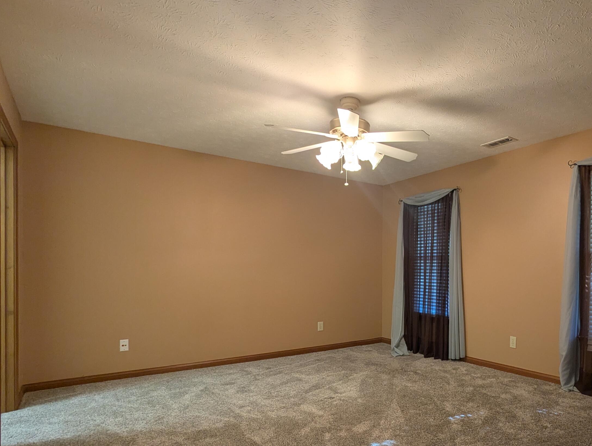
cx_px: 403
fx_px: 377
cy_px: 275
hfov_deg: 73.6
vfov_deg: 60.5
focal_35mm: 22
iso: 104
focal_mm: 2.35
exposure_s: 1/24
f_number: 2.2
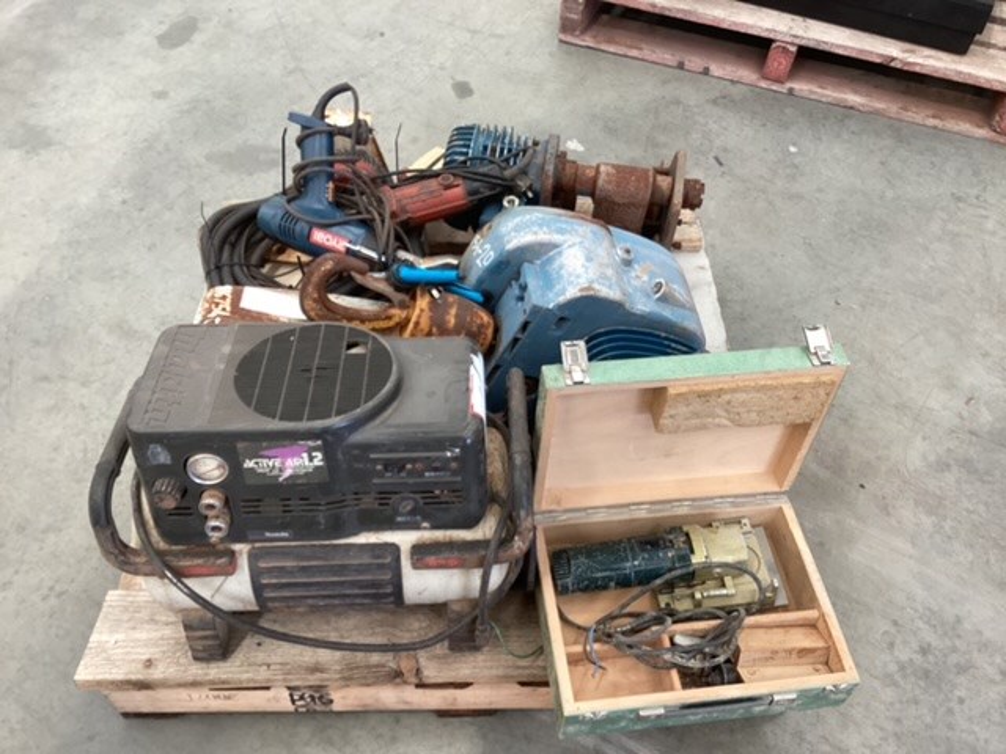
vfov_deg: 45.4
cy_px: 377
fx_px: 901
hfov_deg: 58.4
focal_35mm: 31
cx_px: 503
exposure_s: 1/50
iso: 80
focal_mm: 3.3
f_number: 2.4
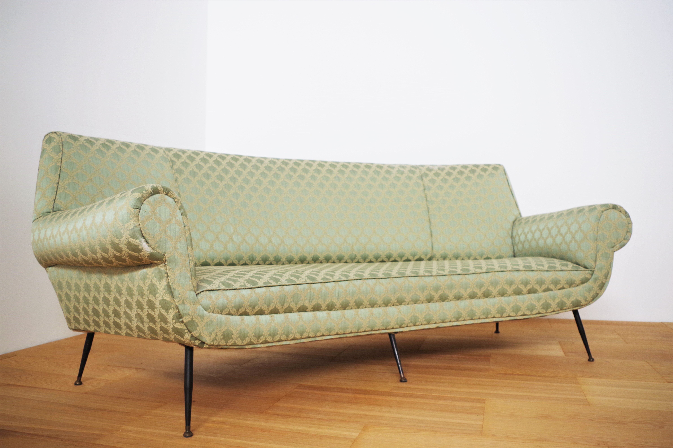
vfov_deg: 43.6
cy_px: 224
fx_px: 561
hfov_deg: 61.9
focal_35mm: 30
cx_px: 336
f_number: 4
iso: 400
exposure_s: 1/60
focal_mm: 20
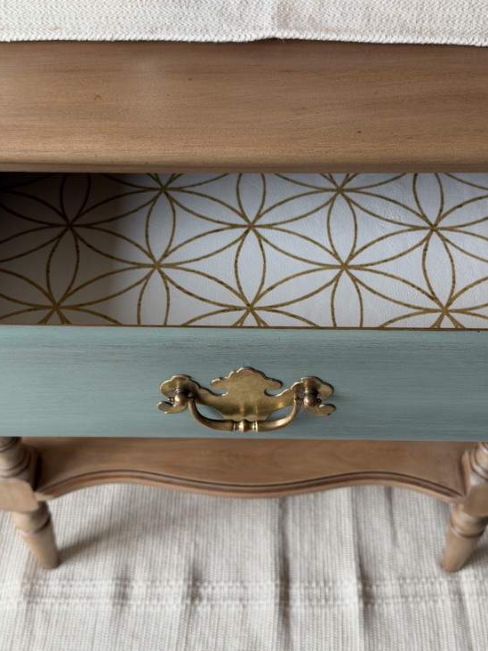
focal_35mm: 49
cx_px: 244
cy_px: 326
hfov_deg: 29.7
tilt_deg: -52.5
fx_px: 921
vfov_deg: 38.9
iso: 50
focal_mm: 6.76
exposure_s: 1/144
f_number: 1.78
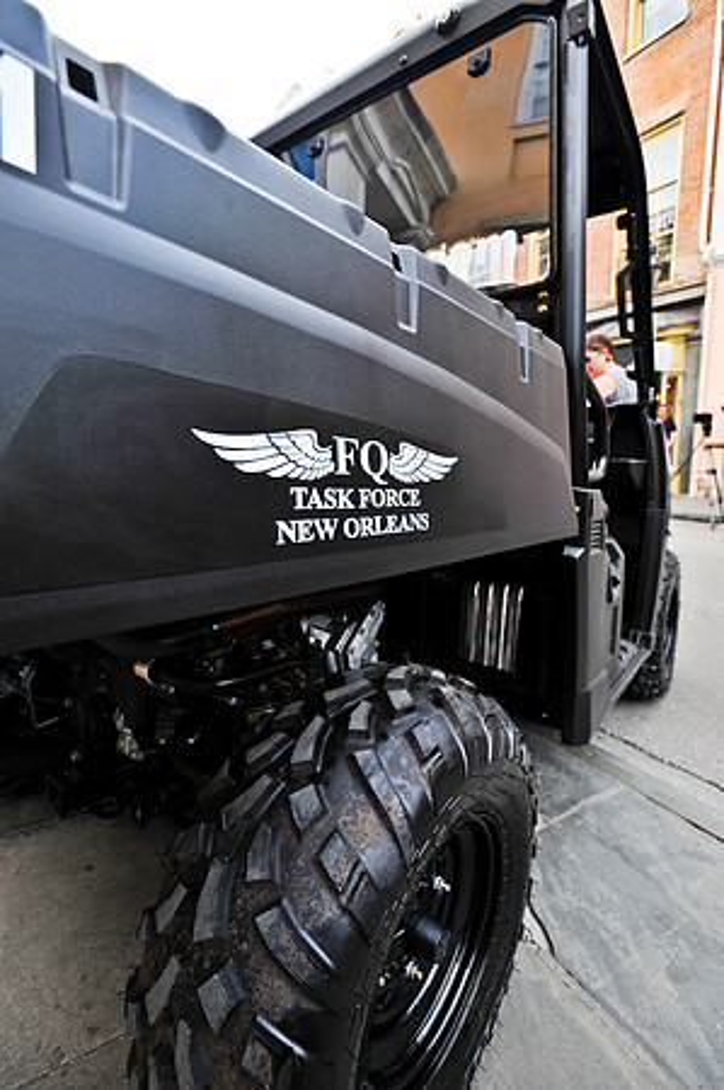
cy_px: 545
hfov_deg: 70.3
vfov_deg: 93.3
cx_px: 362
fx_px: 514
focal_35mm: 17
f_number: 5.6
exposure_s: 1/250
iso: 320
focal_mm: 17
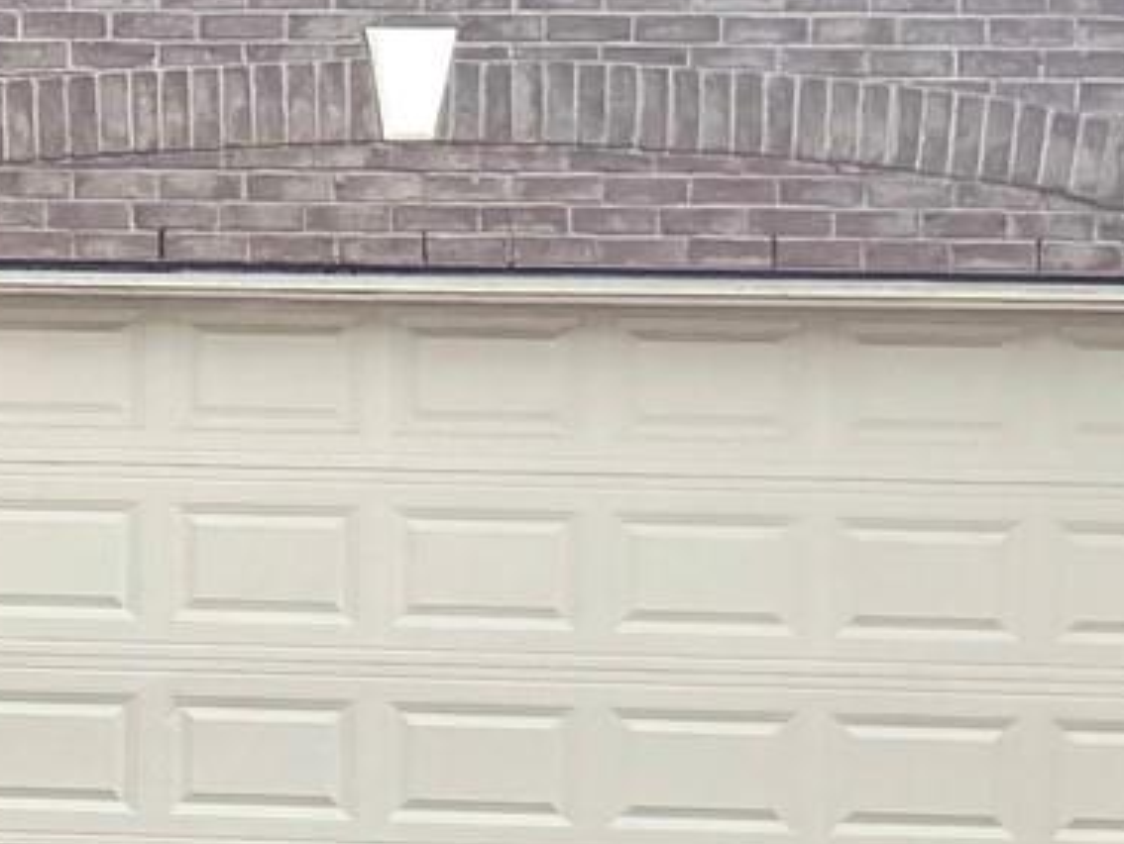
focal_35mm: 130
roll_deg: -1.4
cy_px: 493
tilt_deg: +0.7
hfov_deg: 13.7
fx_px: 4224
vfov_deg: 11.4
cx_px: -853
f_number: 1.78
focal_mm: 6.76
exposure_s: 1/3425
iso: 100
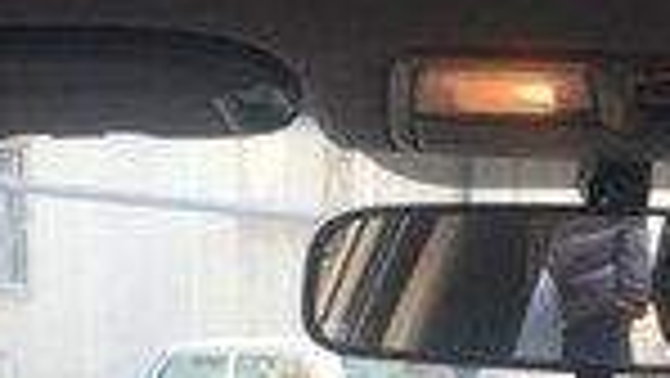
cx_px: 576
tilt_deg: -5.4
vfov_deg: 8.5
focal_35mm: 140
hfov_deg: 15.2
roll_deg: +0.6
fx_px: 2489
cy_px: 596
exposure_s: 1/100
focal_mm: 4.15
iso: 40
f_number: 2.2
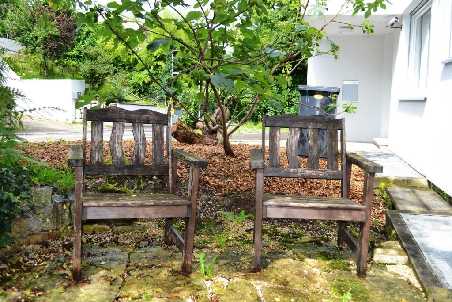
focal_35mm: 33
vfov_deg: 40.0
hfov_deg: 57.2
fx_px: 414
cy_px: 151
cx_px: 226
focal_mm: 22
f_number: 5
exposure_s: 1/200
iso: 100
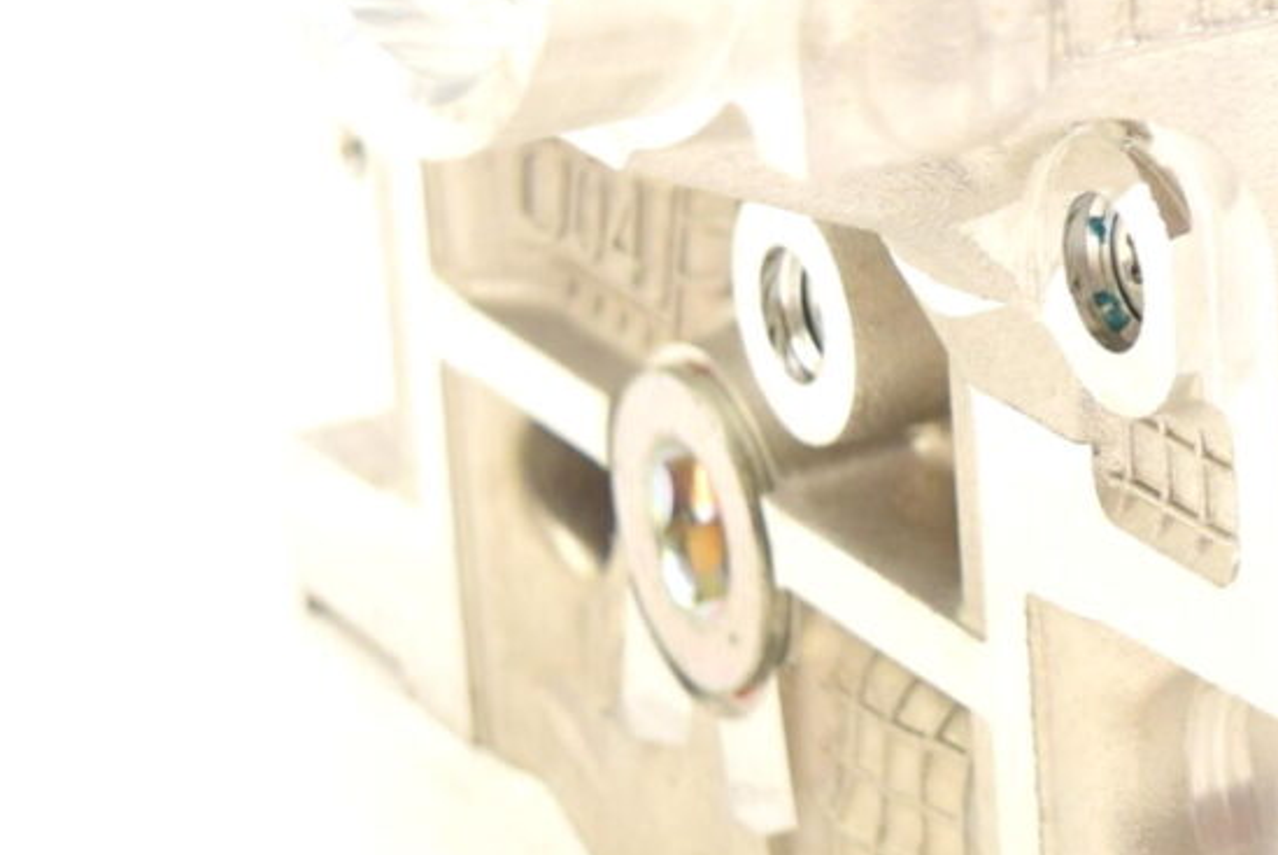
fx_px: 5969
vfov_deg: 8.1
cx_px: 1662
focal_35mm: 168
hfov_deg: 11.9
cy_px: -96
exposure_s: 1/100
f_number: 5
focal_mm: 30
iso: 400
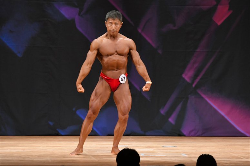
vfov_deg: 4.6
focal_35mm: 300
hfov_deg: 6.9
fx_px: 2082
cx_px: 125
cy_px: 83
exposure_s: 1/400
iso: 3200
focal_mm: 200
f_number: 5.6
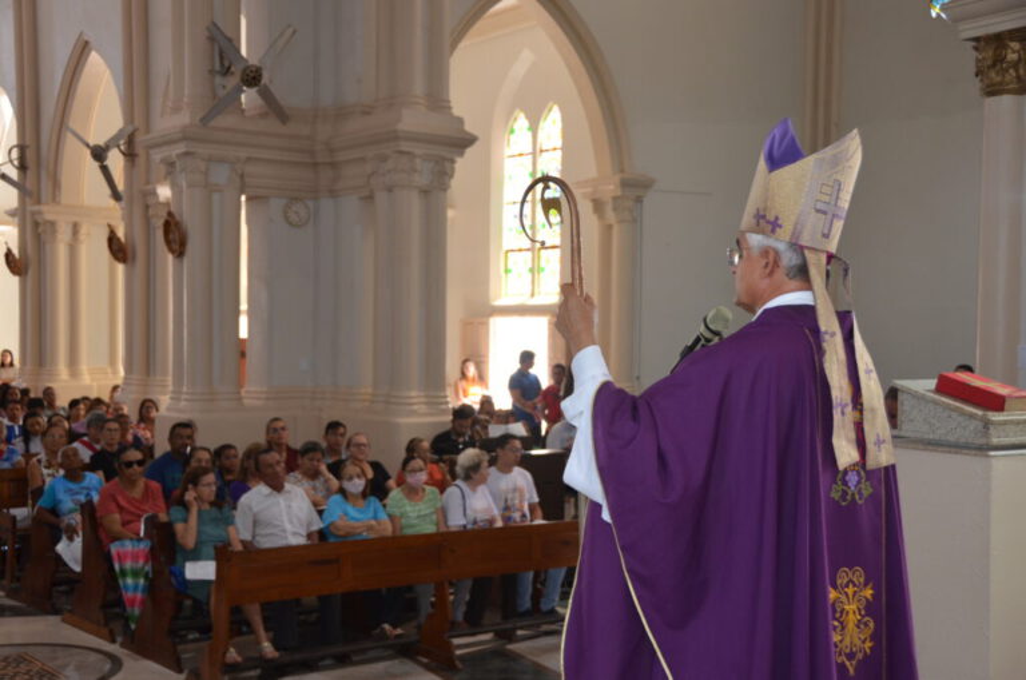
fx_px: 1365
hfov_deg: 41.2
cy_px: 340
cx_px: 513
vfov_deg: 28.0
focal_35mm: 48
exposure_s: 1/100
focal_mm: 32
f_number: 4
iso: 400
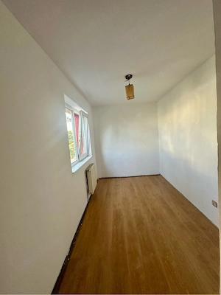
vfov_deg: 102.1
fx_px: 119
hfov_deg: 85.7
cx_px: 110
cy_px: 148
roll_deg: +3.7
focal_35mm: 14
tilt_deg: -4.1
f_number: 2.2
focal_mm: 2.22
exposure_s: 1/88
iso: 320
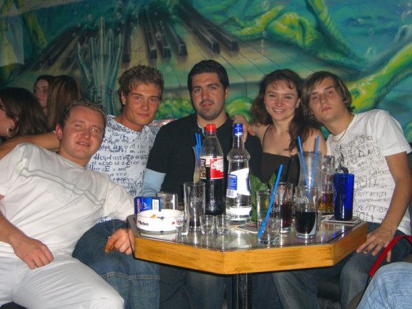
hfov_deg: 41.2
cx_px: 206
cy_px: 154
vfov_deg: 31.5
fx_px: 547
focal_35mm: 46
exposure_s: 1/60
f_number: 3.1
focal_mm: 9.5
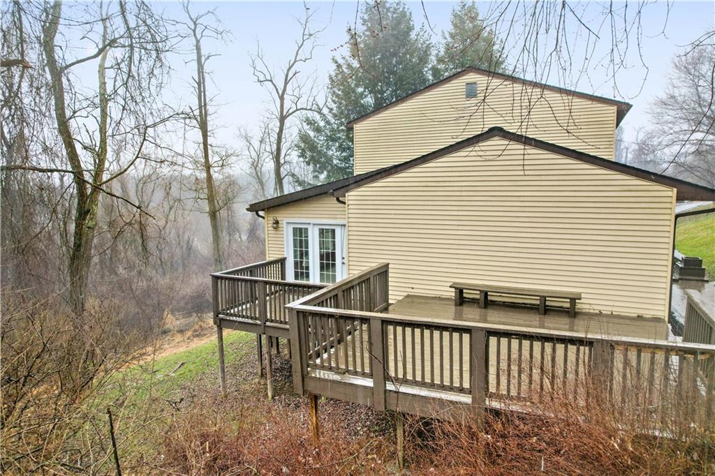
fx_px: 437
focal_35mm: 22
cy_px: 238
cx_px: 358
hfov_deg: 78.6
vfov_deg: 57.2
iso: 100
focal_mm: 8.38
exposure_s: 1/180
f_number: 2.8
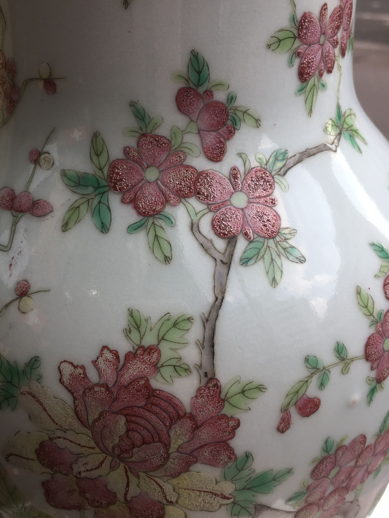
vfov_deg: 56.7
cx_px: 176
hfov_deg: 44.1
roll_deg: +3.7
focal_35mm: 32
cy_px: 239
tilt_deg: -31.1
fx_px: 479
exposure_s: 1/481
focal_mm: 4.15
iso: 25
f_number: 2.2
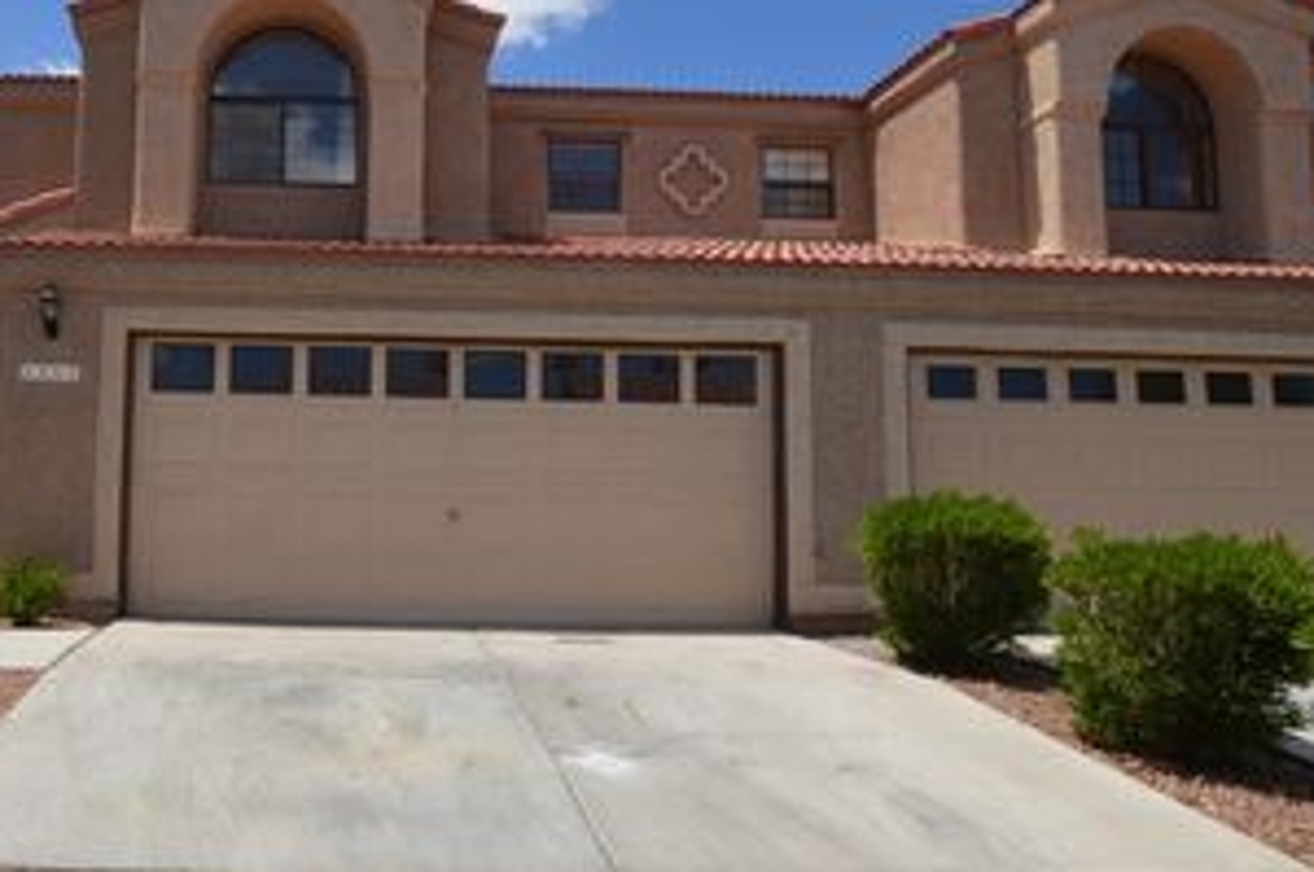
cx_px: 346
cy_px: 443
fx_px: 911
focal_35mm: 25
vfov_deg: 51.1
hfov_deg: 67.5
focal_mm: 10
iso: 100
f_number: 10
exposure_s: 1/200
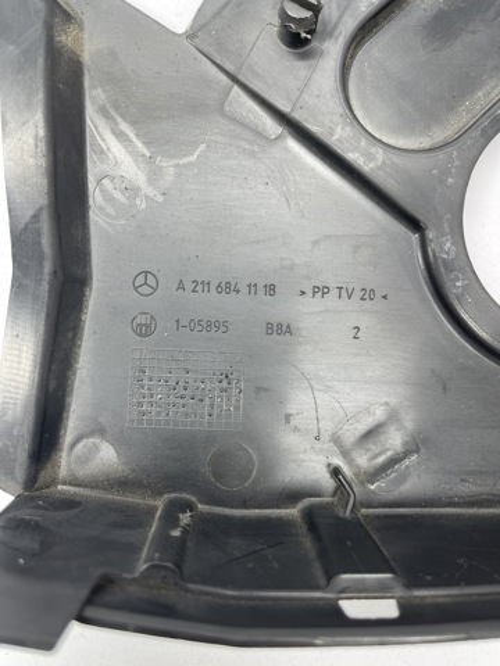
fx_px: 481
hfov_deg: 54.9
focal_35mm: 25
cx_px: 250
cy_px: 333
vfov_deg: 69.4
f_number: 1.6
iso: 32
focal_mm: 5.1
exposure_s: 1/100
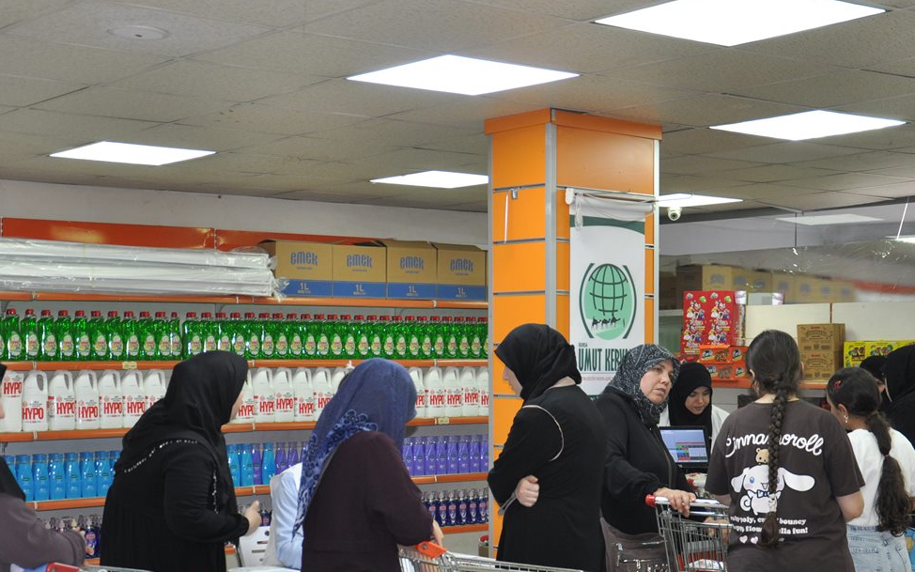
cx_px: 449
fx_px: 1496
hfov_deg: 34.0
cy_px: 378
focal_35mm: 60
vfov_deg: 21.6
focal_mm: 28
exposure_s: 1/60
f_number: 4
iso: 400
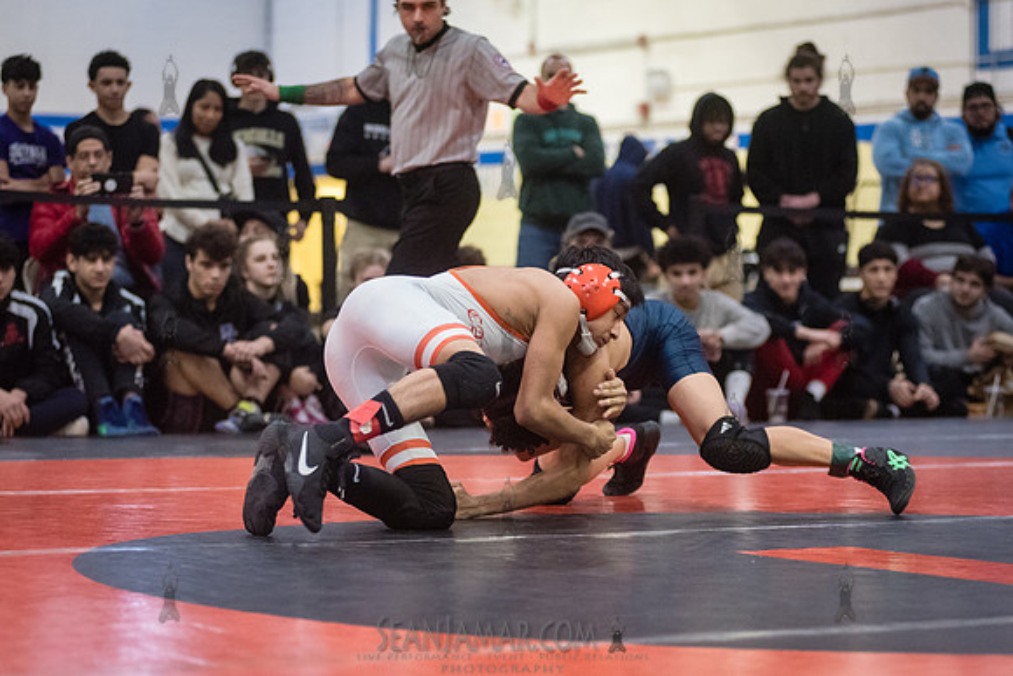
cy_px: 337
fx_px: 3049
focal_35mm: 108
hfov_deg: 18.9
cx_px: 483
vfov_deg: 12.6
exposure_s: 1/500
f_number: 3.2
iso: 8000
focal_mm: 100
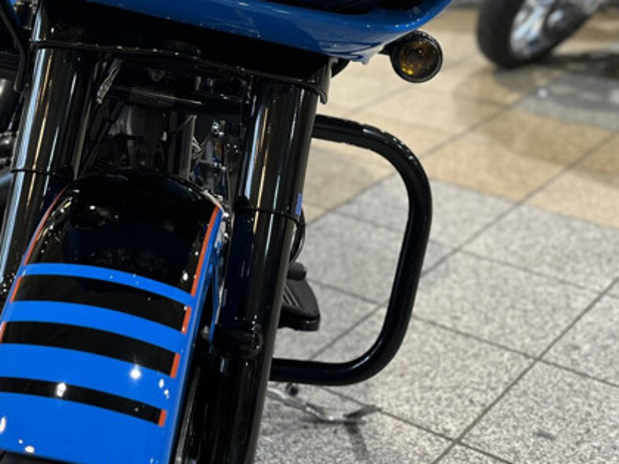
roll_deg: -0.4
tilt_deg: -16.3
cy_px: 46
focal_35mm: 66
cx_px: 195
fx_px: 1180
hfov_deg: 29.1
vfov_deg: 21.7
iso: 125
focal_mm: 5.1
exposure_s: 1/60
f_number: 1.6
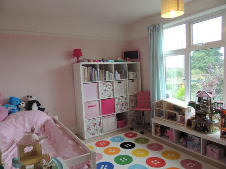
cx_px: 113
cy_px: 84
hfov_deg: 71.6
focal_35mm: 24
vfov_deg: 56.8
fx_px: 157
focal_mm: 4.3
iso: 100
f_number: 3
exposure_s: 1/40
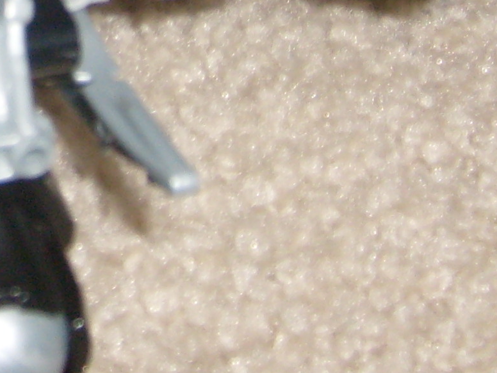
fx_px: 1823
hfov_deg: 14.8
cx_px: -161
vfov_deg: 11.3
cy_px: -132
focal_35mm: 127
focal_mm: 5.8
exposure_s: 1/45
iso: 100
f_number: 2.8
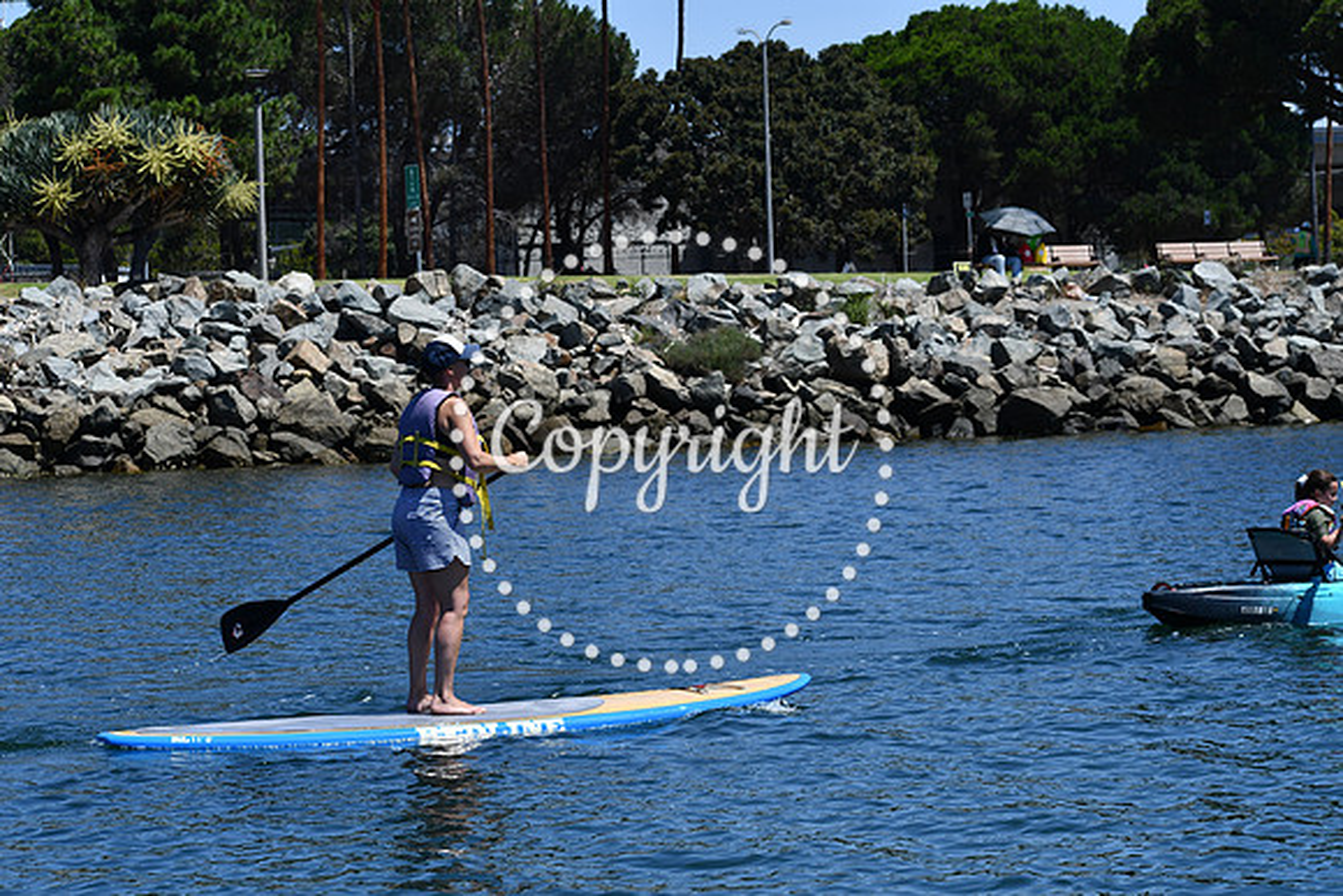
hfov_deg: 19.5
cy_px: 448
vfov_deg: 13.0
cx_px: 672
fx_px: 3918
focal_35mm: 105
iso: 125
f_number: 8
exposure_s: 1/500
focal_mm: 70
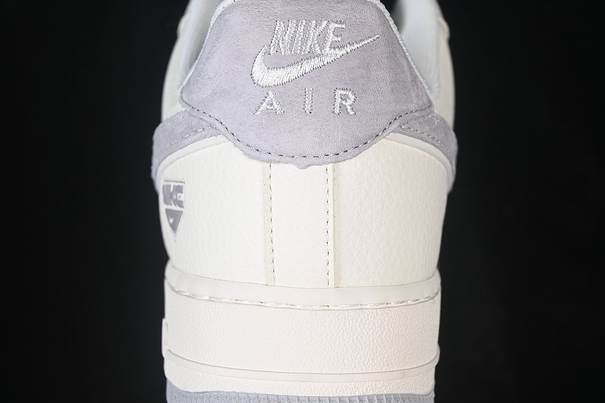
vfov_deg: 18.2
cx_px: 302
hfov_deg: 27.0
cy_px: 202
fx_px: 1260
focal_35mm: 75
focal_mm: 50
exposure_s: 1/80
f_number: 7.1
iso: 160
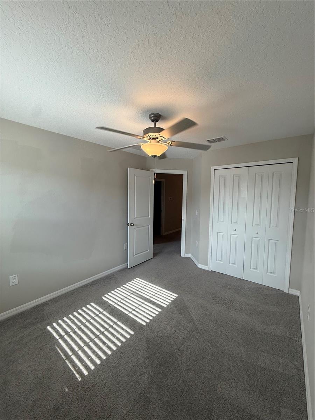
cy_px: 210
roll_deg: -0.8
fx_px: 170
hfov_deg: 85.7
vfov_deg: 102.1
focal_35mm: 14
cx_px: 158
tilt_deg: -4.9
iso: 80
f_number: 2.2
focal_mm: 2.22
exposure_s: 1/120
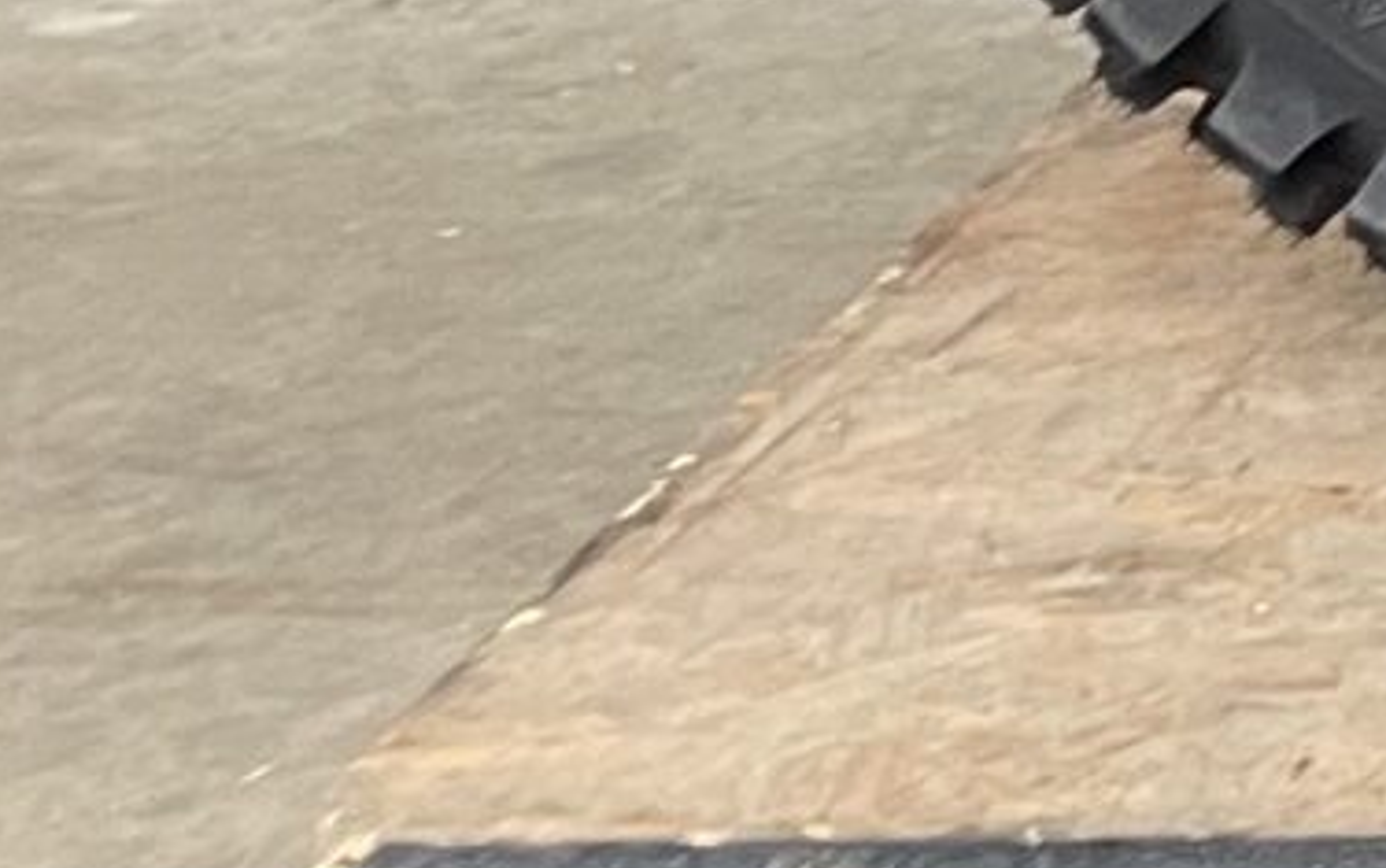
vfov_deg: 6.3
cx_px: 4650
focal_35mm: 188
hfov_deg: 8.5
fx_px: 7107
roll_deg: -0.9
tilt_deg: -9.2
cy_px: -1854
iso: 160
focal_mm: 4.2
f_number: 1.6
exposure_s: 1/50
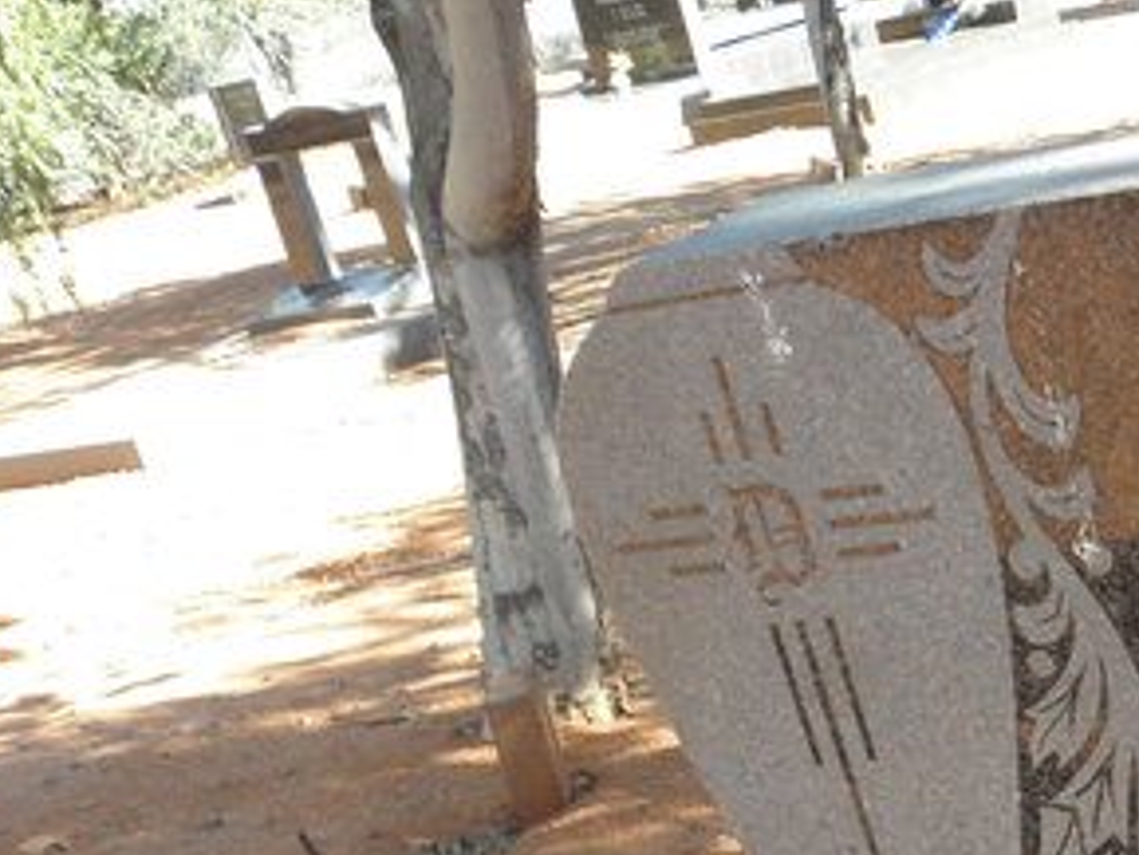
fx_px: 2370
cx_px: 1399
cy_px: 1040
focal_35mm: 72
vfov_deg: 19.2
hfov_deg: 24.3
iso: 64
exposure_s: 1/60
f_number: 4
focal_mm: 4.6
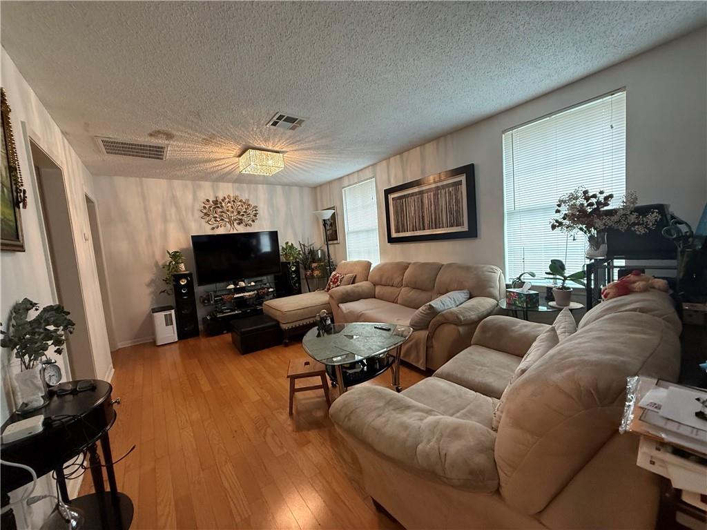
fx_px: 286
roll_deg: +4.2
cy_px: 265
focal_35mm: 14
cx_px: 354
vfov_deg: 85.7
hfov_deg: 102.1
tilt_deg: -4.0
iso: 250
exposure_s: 1/60
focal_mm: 2.22
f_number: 2.2
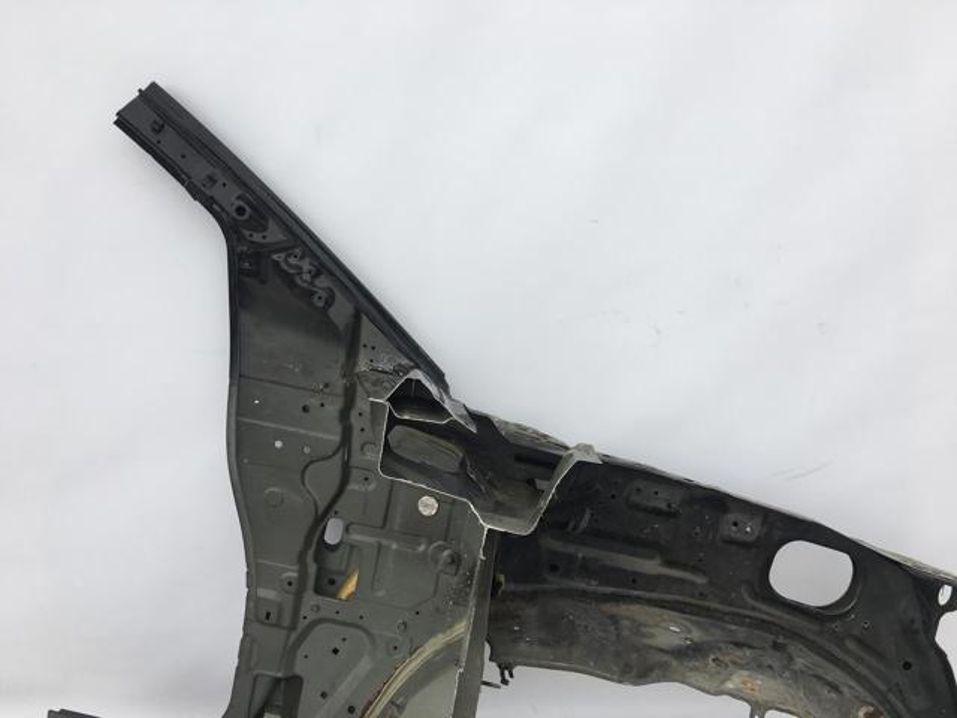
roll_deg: +7.9
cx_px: 478
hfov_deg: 61.7
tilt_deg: -20.3
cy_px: 359
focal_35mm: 29
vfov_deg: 48.2
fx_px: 802
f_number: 2.2
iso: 25
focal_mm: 4.15
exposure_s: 1/222
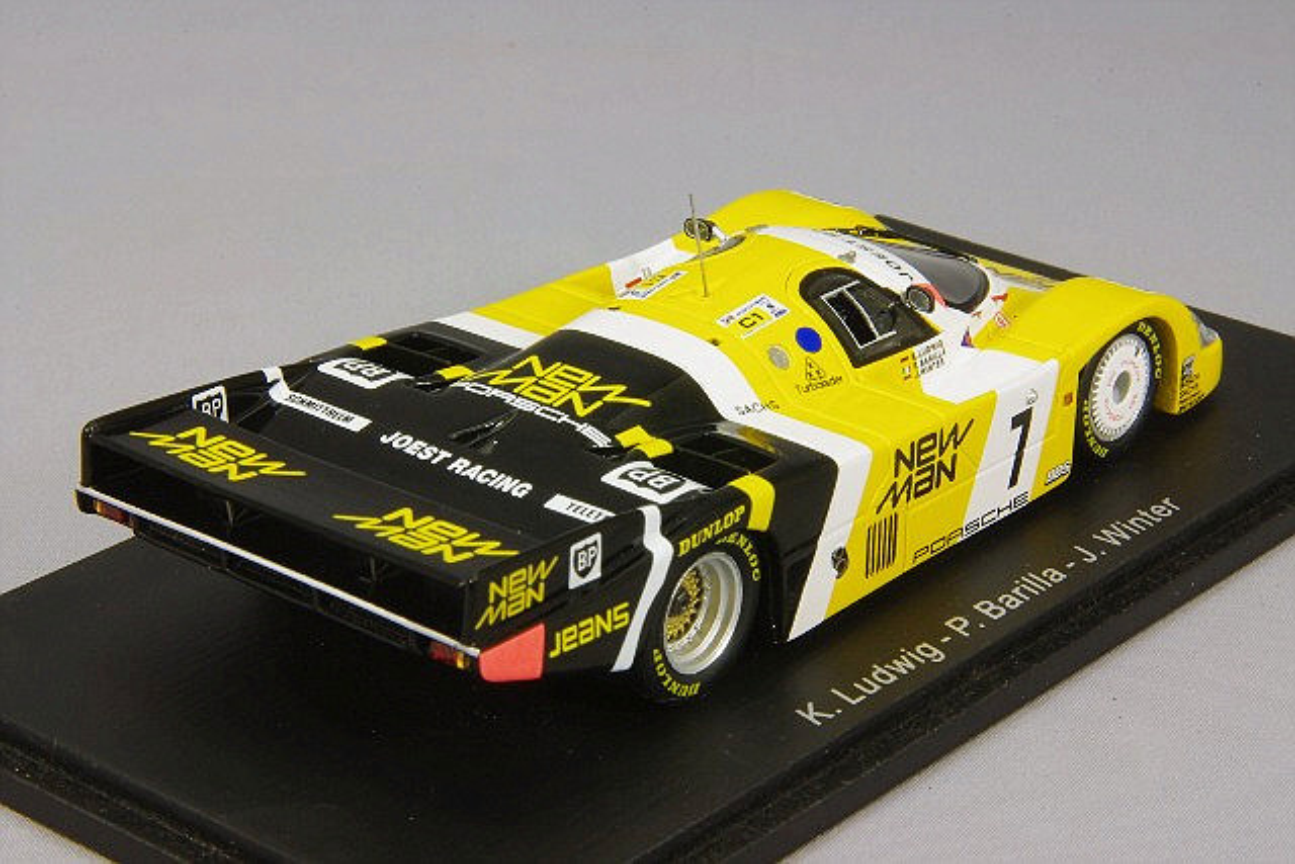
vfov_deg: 12.2
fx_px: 4030
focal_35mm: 112
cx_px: 648
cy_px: 432
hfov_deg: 18.3
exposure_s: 1/1.25
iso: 400
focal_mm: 75
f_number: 32
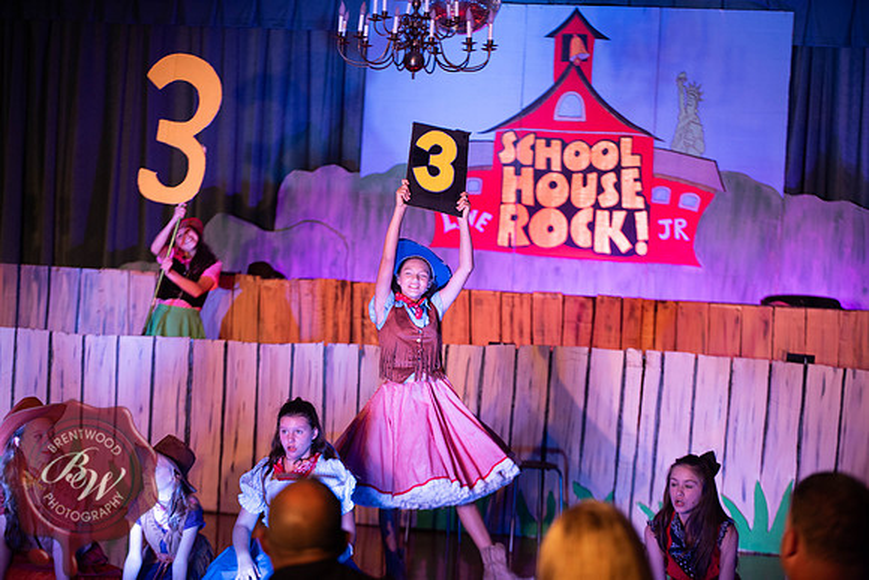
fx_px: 2704
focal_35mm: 112
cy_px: 290
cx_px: 434
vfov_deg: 12.2
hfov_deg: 18.3
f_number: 2.8
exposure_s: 1/125
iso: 720
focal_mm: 112
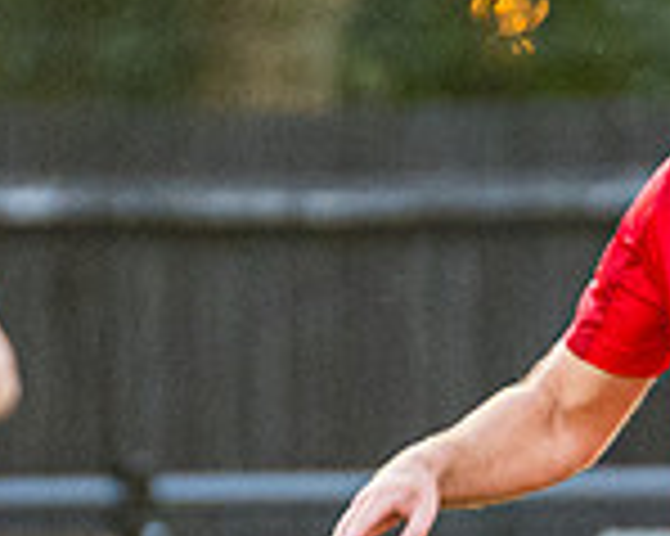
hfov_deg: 0.7
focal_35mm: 2768
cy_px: 478
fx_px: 54852
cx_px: 984
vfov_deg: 0.6
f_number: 2.8
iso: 1250
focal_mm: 300
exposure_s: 1/500
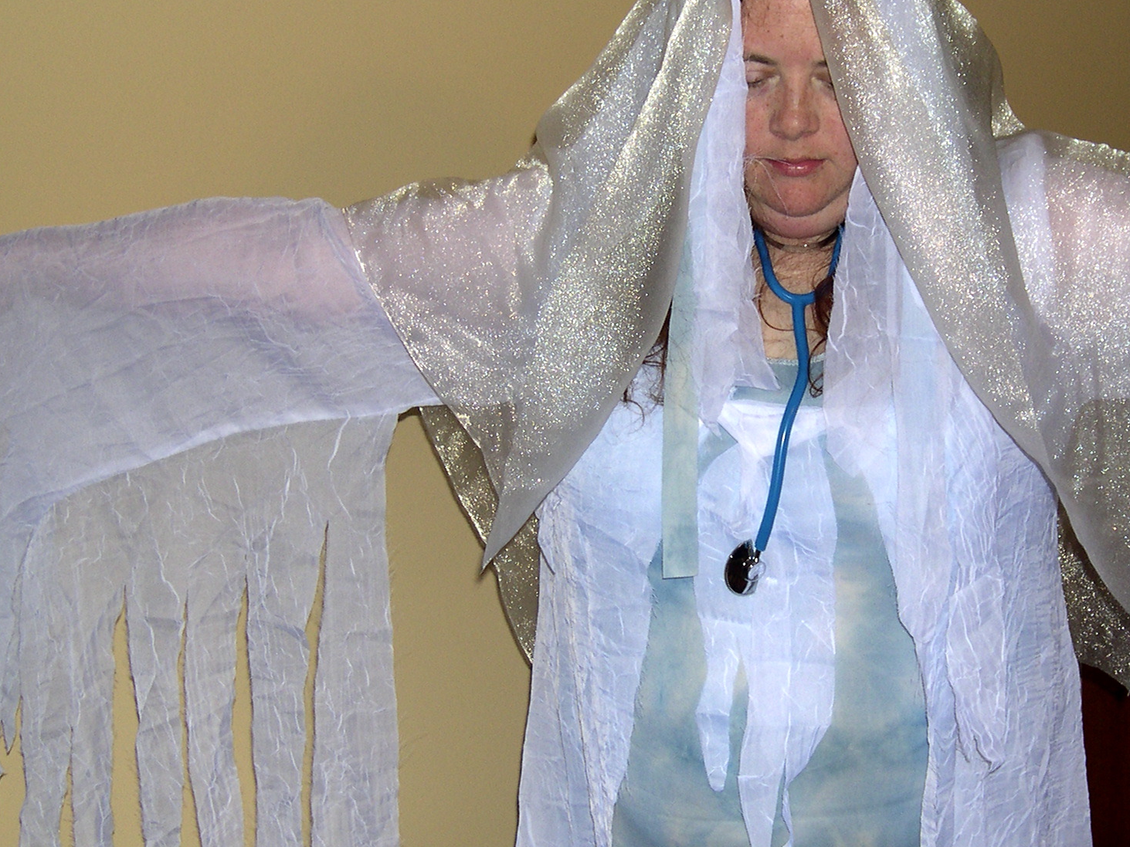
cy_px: 406
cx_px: 710
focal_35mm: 59
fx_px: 1926
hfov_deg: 32.5
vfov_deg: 24.8
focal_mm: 8
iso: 100
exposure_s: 1/60
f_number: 2.8
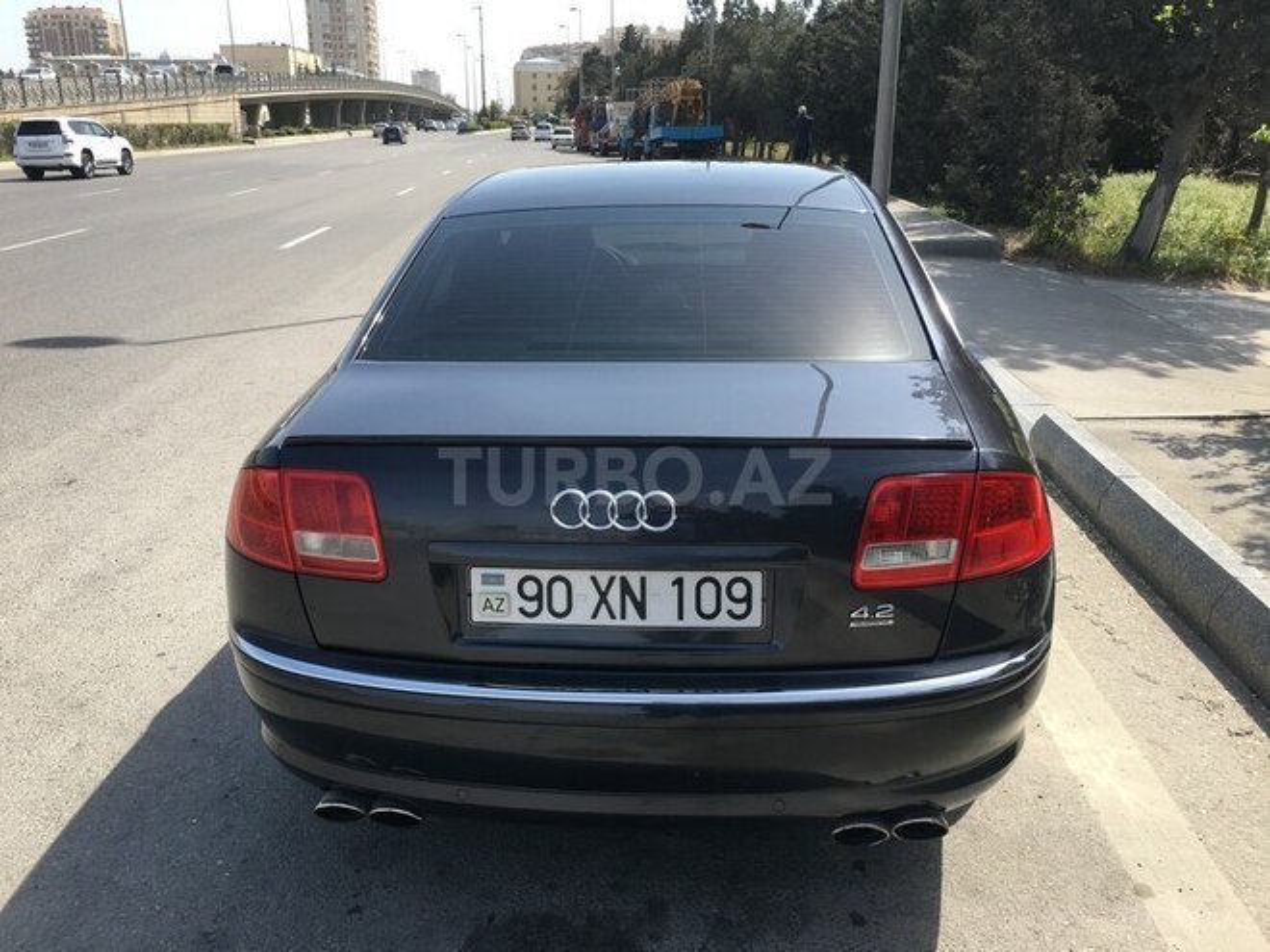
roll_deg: -0.9
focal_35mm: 29
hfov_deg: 61.7
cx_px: 635
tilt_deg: -15.6
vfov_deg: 48.2
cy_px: 476
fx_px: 1064
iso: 25
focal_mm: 4.15
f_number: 2.2
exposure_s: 1/699
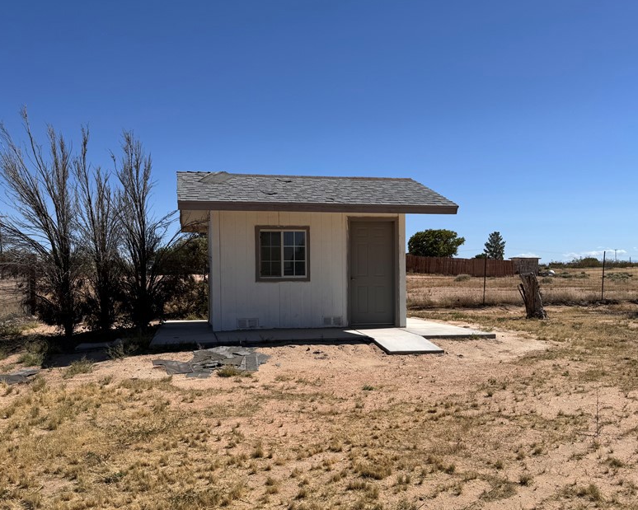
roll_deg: -0.1
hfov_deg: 57.1
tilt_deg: -1.9
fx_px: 585
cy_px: 287
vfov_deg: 47.0
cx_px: 298
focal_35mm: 31
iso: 80
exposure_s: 1/6410
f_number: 1.78
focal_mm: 6.76
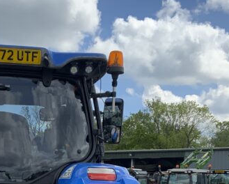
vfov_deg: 16.9
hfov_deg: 21.5
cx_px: 58
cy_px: 211
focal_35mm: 88
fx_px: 597
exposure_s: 1/1534
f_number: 1.8
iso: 16
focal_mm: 3
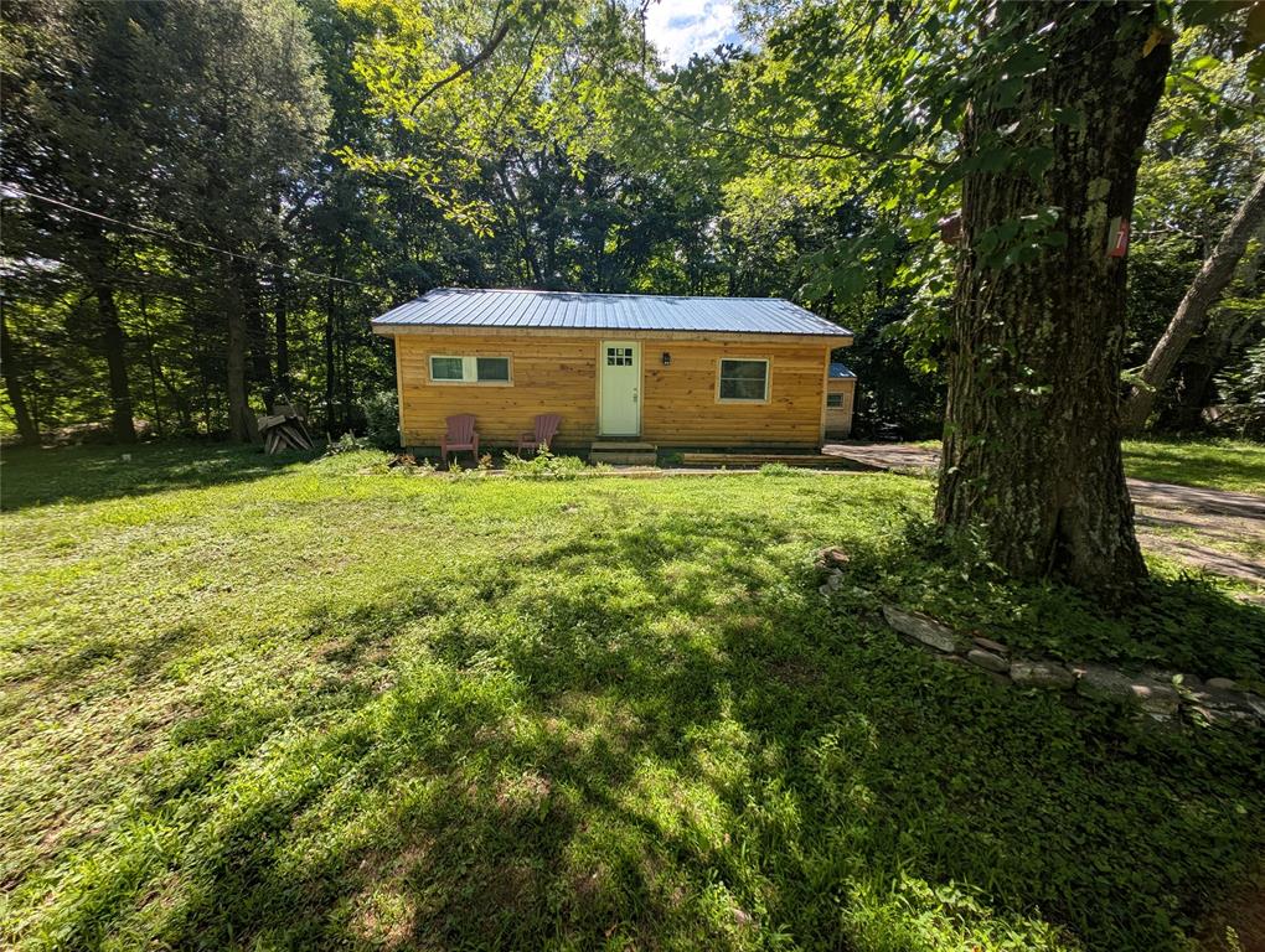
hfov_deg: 110.5
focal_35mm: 12
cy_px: 476
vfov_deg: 94.6
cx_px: 632
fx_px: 439
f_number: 1.95
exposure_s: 1/941
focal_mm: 2.23
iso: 37
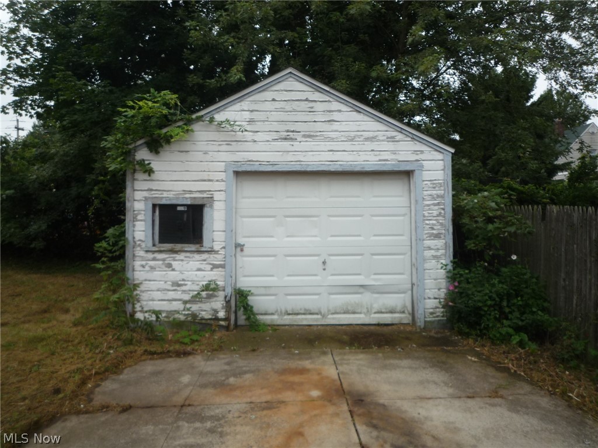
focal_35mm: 25
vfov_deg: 54.9
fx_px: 432
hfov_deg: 69.4
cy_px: 224
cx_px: 299
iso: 100
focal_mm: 4.4
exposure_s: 1/200
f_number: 2.8
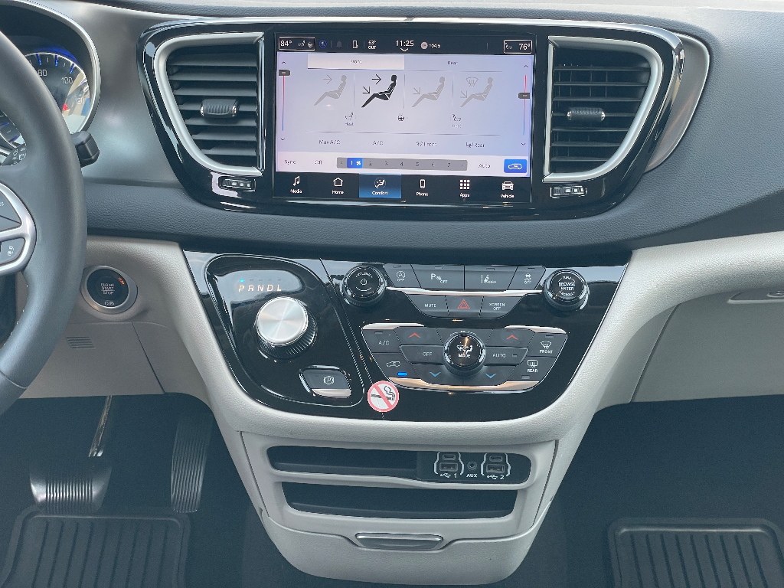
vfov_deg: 28.0
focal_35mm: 52
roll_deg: +0.4
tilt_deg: -24.5
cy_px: 294
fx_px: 1178
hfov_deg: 36.8
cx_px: 392
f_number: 2
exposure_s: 1/99
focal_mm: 6
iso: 50
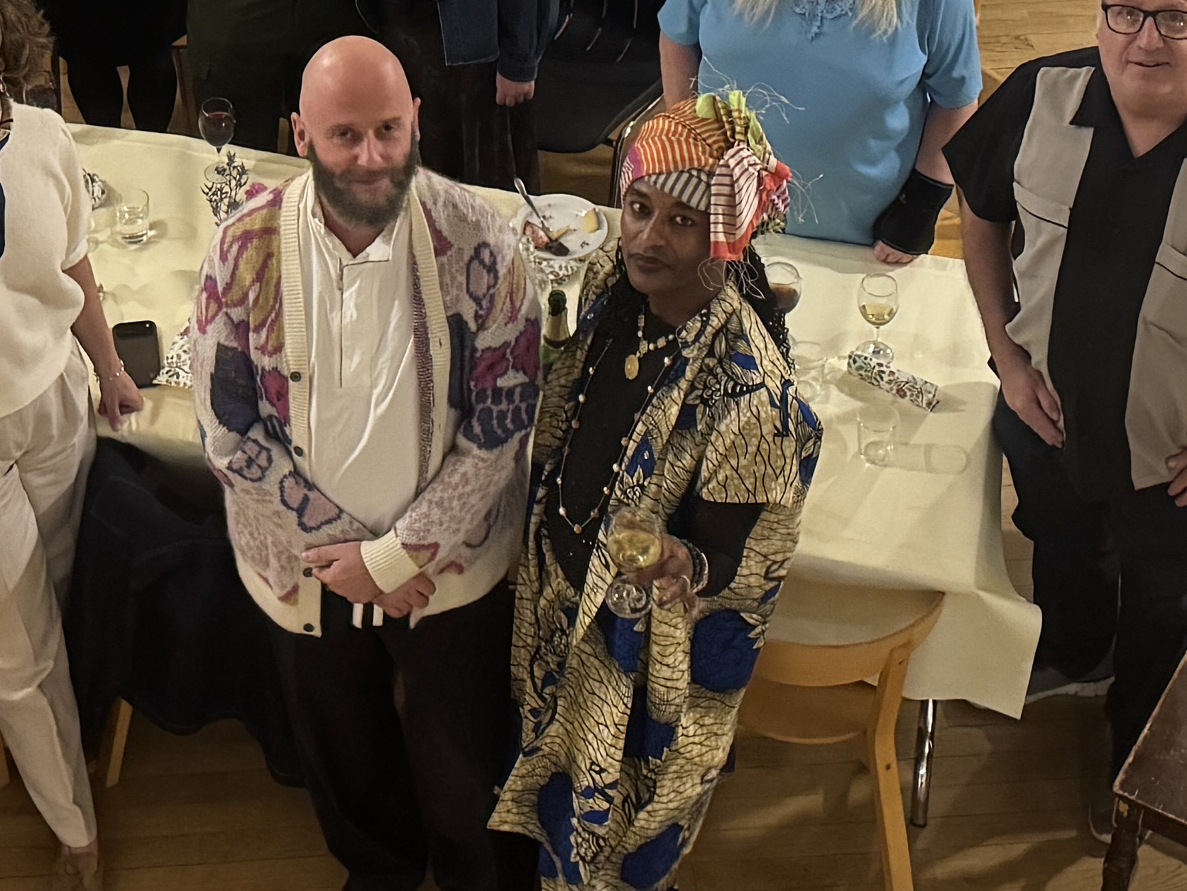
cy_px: -129
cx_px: 332
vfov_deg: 17.3
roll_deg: +2.5
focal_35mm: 82
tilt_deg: -32.7
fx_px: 2812
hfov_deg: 23.6
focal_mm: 6.76
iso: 1000
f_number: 1.78
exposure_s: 1/33
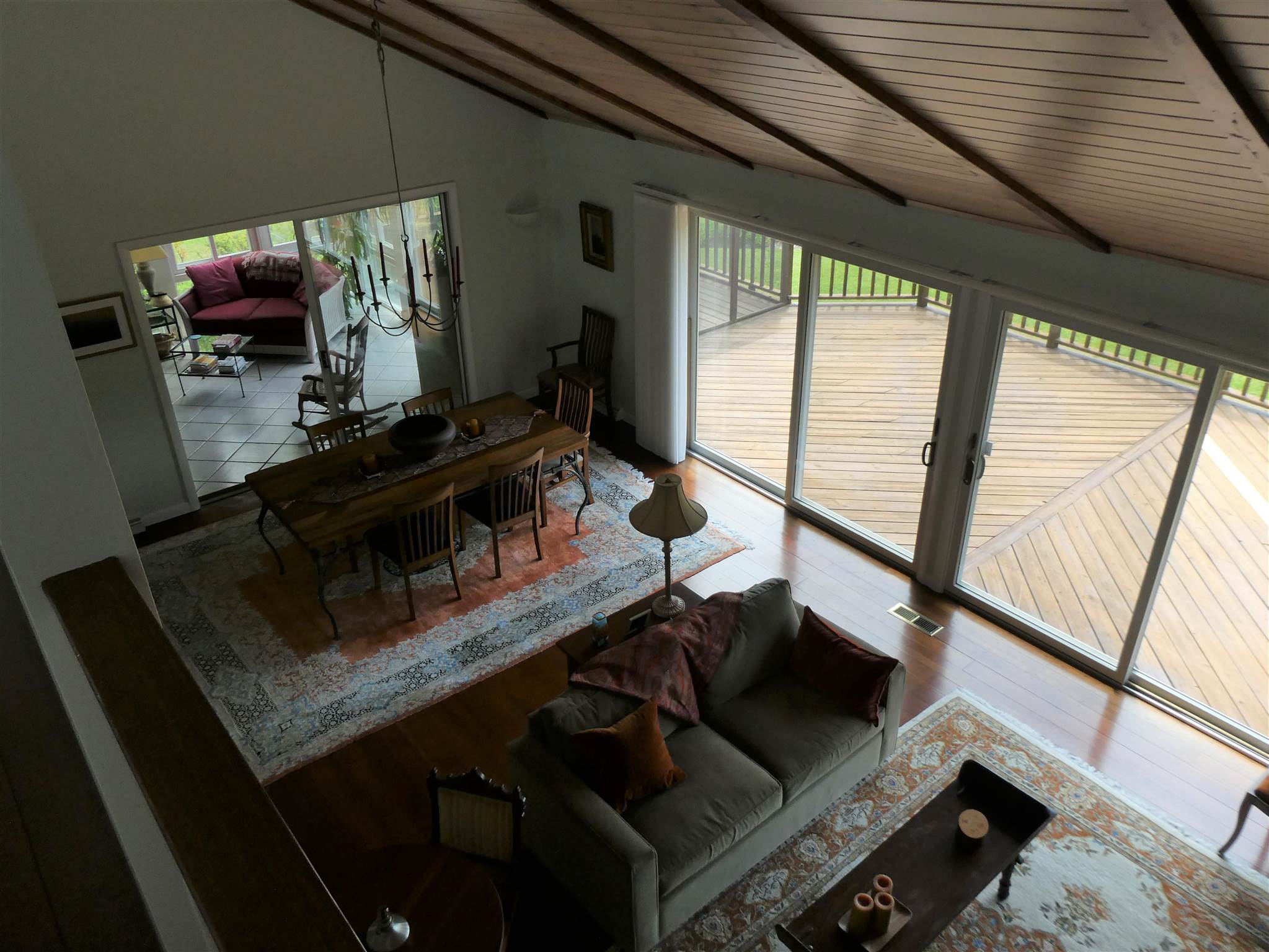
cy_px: 476
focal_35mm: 24
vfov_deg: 56.8
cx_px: 634
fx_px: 880
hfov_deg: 71.6
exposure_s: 1/125
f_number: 3.3
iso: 80
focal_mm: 4.3
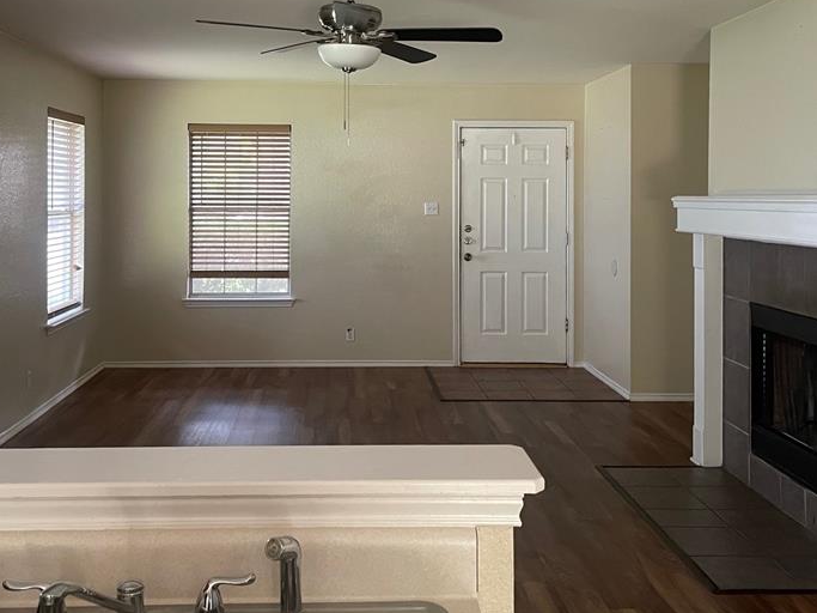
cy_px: 195
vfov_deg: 36.4
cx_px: 364
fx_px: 920
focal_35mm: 39
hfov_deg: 47.8
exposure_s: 1/60
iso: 320
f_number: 1.6
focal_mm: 4.2
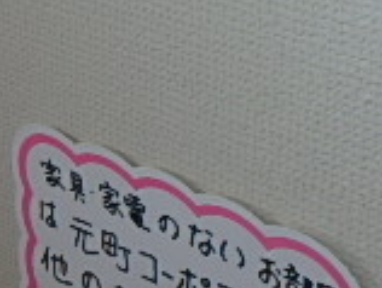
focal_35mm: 85
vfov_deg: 16.5
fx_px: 939
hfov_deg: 23.0
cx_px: 189
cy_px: -82
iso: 125
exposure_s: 1/40
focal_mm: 3.7
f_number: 3.5
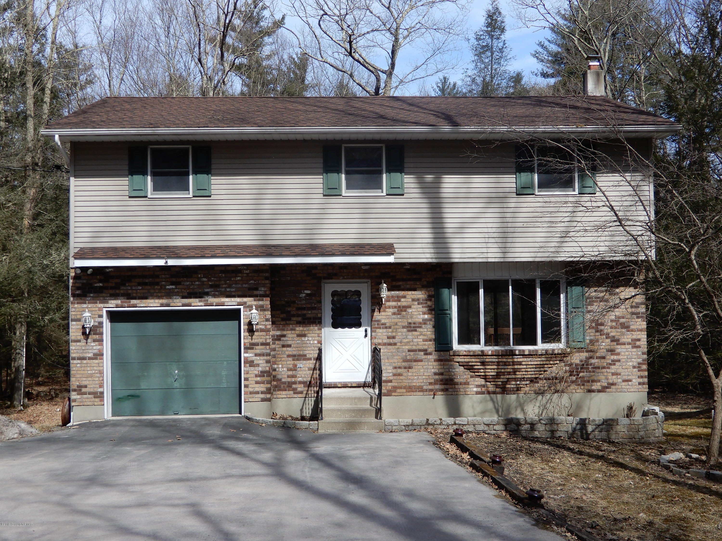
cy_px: 270
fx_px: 876
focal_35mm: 42
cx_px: 361
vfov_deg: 34.3
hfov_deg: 44.8
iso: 80
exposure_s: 1/500
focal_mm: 7.5
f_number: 4
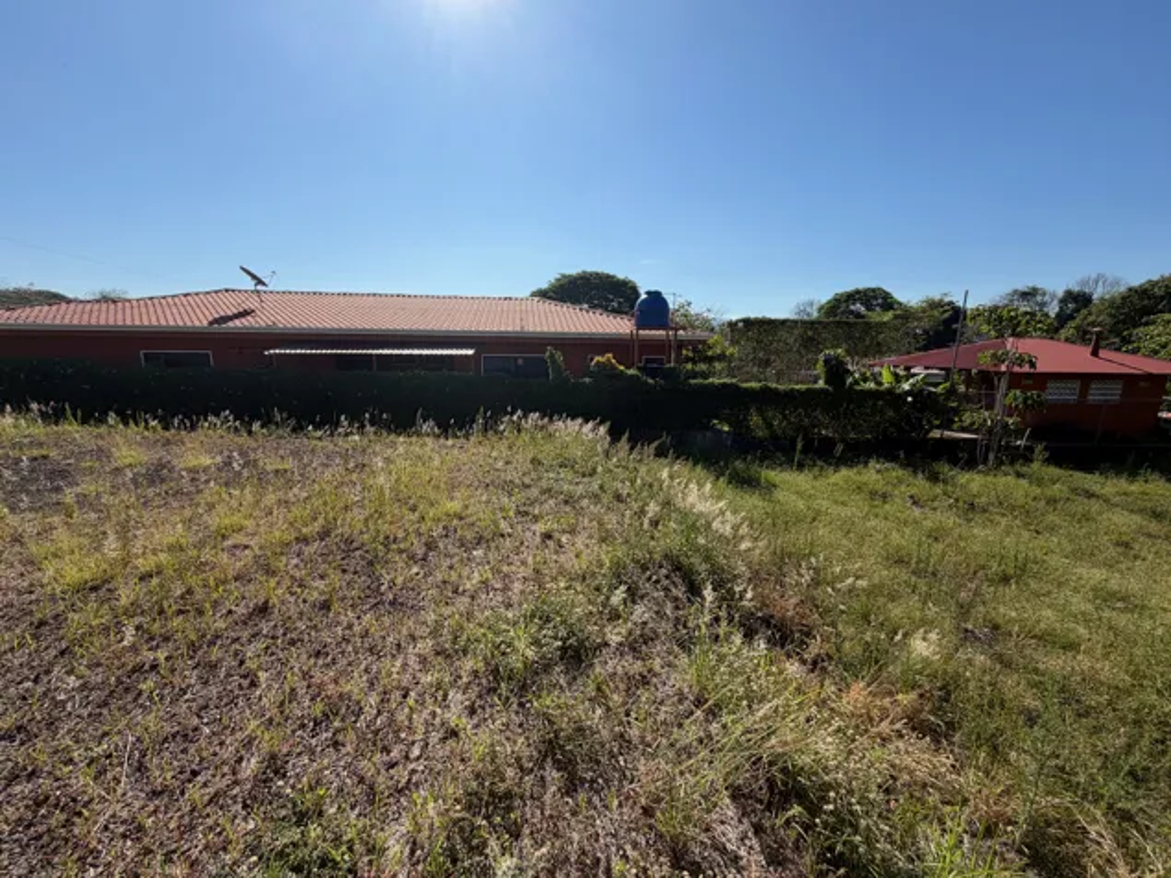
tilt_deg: -8.9
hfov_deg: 102.1
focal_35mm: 14
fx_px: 474
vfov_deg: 85.7
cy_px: 439
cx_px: 586
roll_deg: +0.3
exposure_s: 1/1001
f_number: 2.2
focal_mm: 2.22
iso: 20
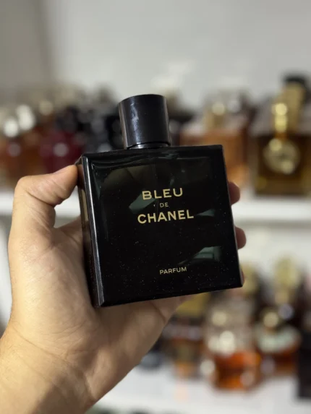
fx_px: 575
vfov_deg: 39.6
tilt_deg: -21.6
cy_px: 207
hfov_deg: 30.3
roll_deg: +4.9
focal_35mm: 48
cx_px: 156
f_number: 1.78
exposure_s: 1/50
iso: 250
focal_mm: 6.76
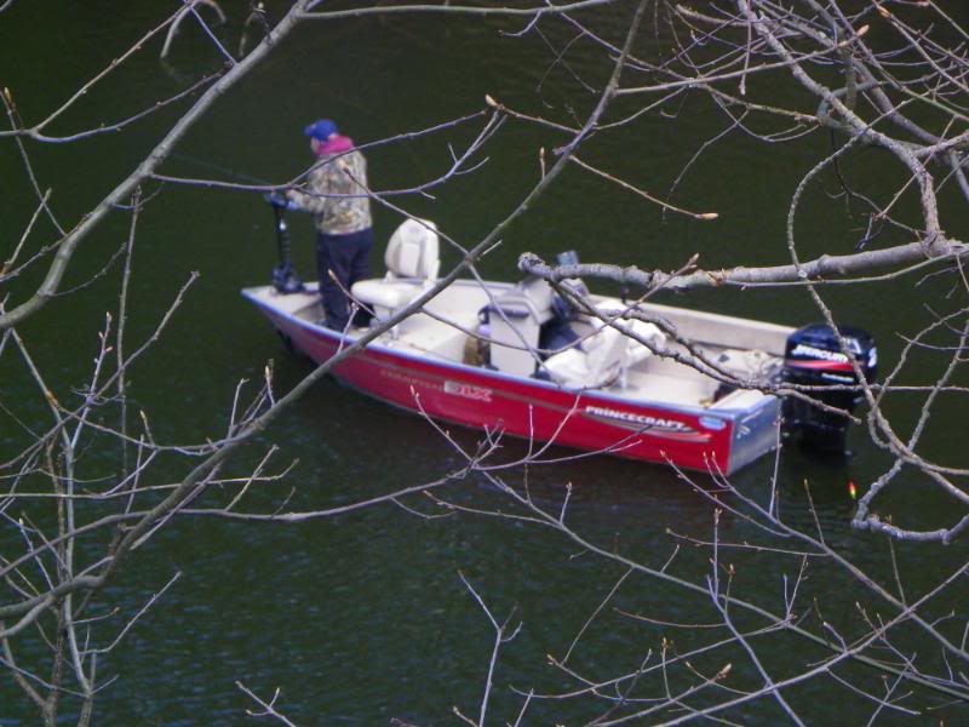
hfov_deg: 12.2
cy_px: 364
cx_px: 484
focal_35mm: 162
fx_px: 4535
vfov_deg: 9.2
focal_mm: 28.8
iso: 200
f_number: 4.5
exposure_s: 1/250
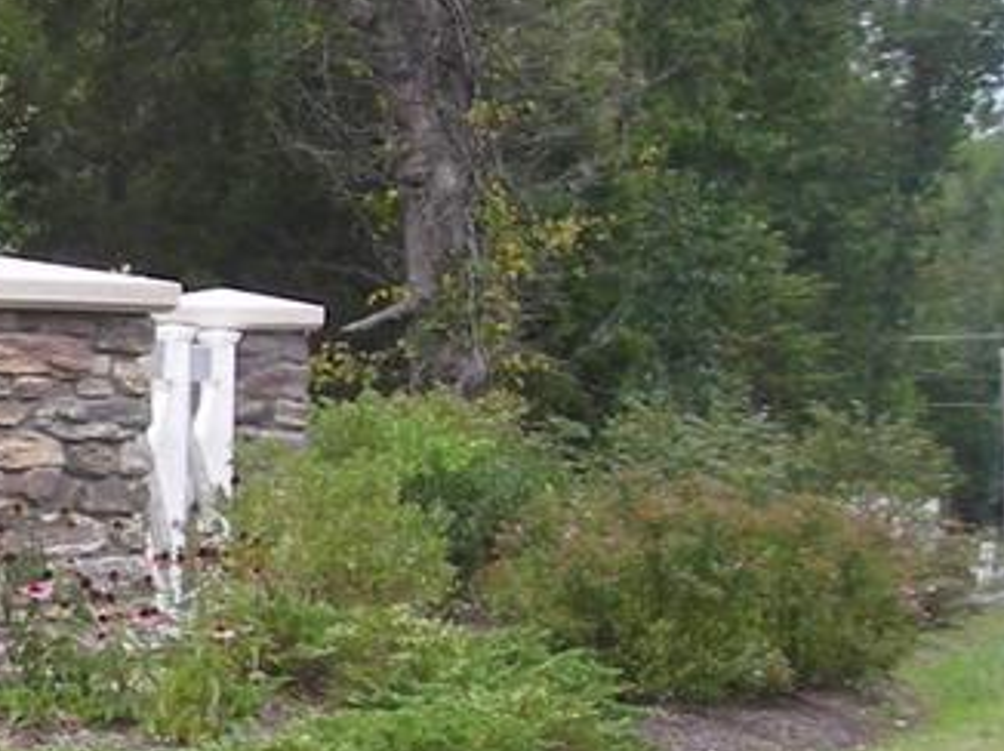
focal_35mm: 168
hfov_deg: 10.6
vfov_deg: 8.8
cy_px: 606
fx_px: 4869
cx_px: -1106
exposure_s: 1/206
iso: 50
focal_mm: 6.3
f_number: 3.2
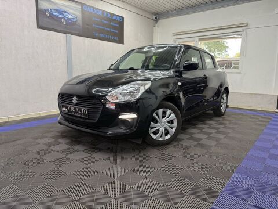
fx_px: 193
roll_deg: -0.6
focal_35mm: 24
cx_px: 139
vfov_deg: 56.8
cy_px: 104
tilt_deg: -7.7
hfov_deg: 71.6
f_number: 1.78
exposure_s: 1/121
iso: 200
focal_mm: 6.76
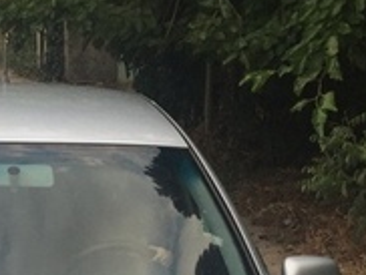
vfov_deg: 13.6
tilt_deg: -19.6
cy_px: 368
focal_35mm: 105
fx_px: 1112
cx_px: -14
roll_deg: -0.4
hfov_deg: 18.2
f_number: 2.2
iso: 40
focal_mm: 4.15
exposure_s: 1/100
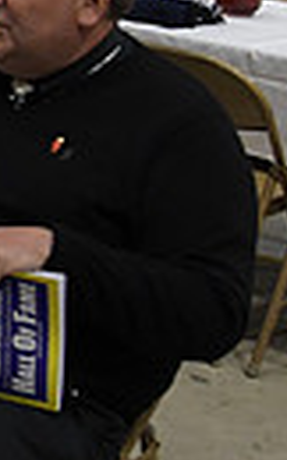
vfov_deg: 17.6
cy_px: 23
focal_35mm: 116
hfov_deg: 9.0
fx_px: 1458
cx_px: -581
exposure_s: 1/400
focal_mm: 17
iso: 2000
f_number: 3.2
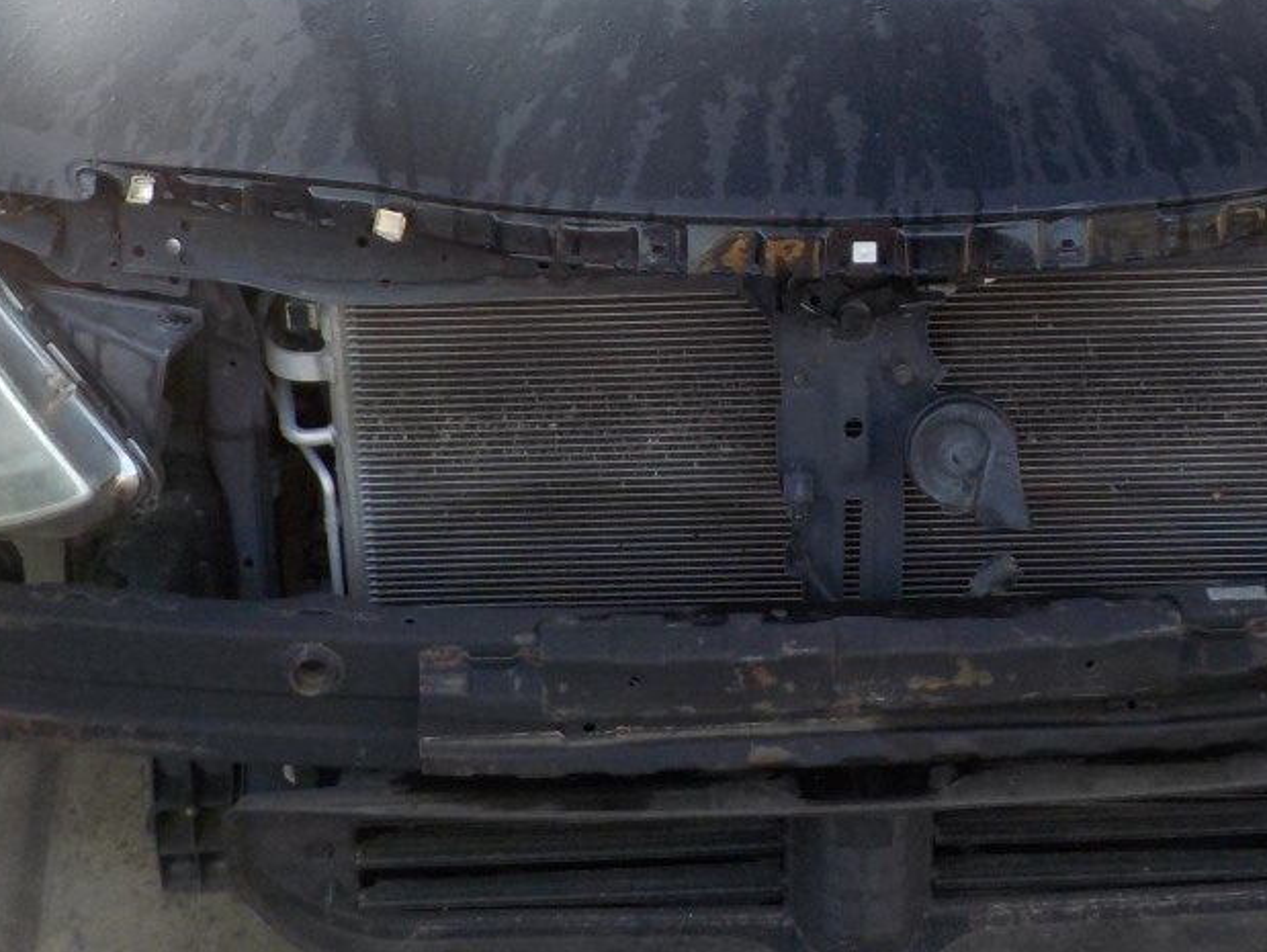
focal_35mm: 62
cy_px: 18
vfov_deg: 22.8
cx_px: 794
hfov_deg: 31.0
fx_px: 2271
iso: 125
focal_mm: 4.1
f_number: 3.3
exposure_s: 1/125
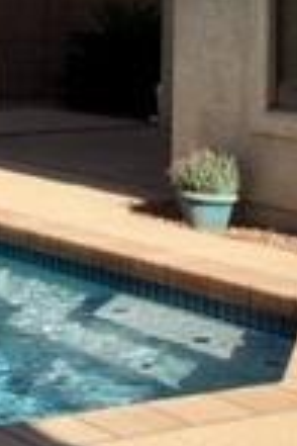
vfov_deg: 15.2
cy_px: -58
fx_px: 1621
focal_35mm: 131
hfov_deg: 10.3
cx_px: -36
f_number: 2.2
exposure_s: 1/1980
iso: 32
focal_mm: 4.15
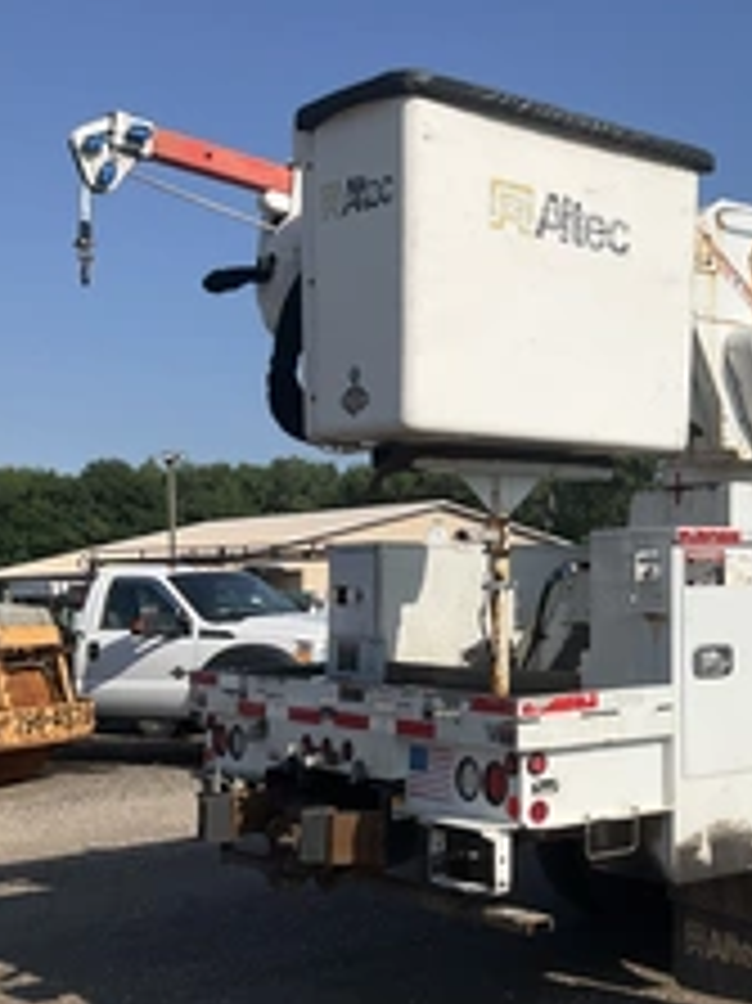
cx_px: 770
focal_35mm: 52
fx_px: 1508
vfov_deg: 36.8
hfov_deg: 26.4
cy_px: 509
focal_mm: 3
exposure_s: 1/4065
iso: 25
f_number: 1.8
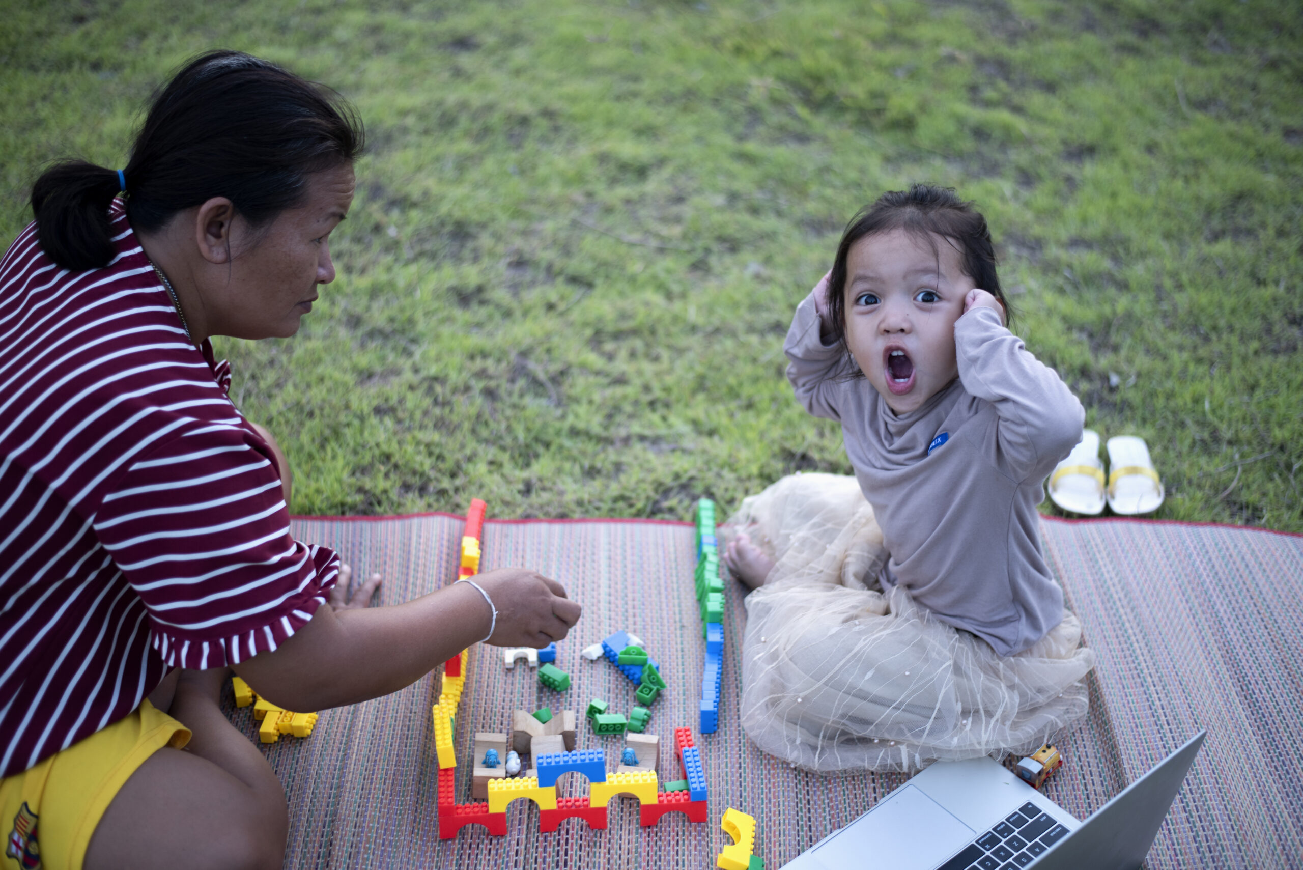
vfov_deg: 27.0
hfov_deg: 39.6
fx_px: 1810
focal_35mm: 50
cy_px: 435
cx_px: 652
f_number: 1.8
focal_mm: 50
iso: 200
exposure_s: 1/200
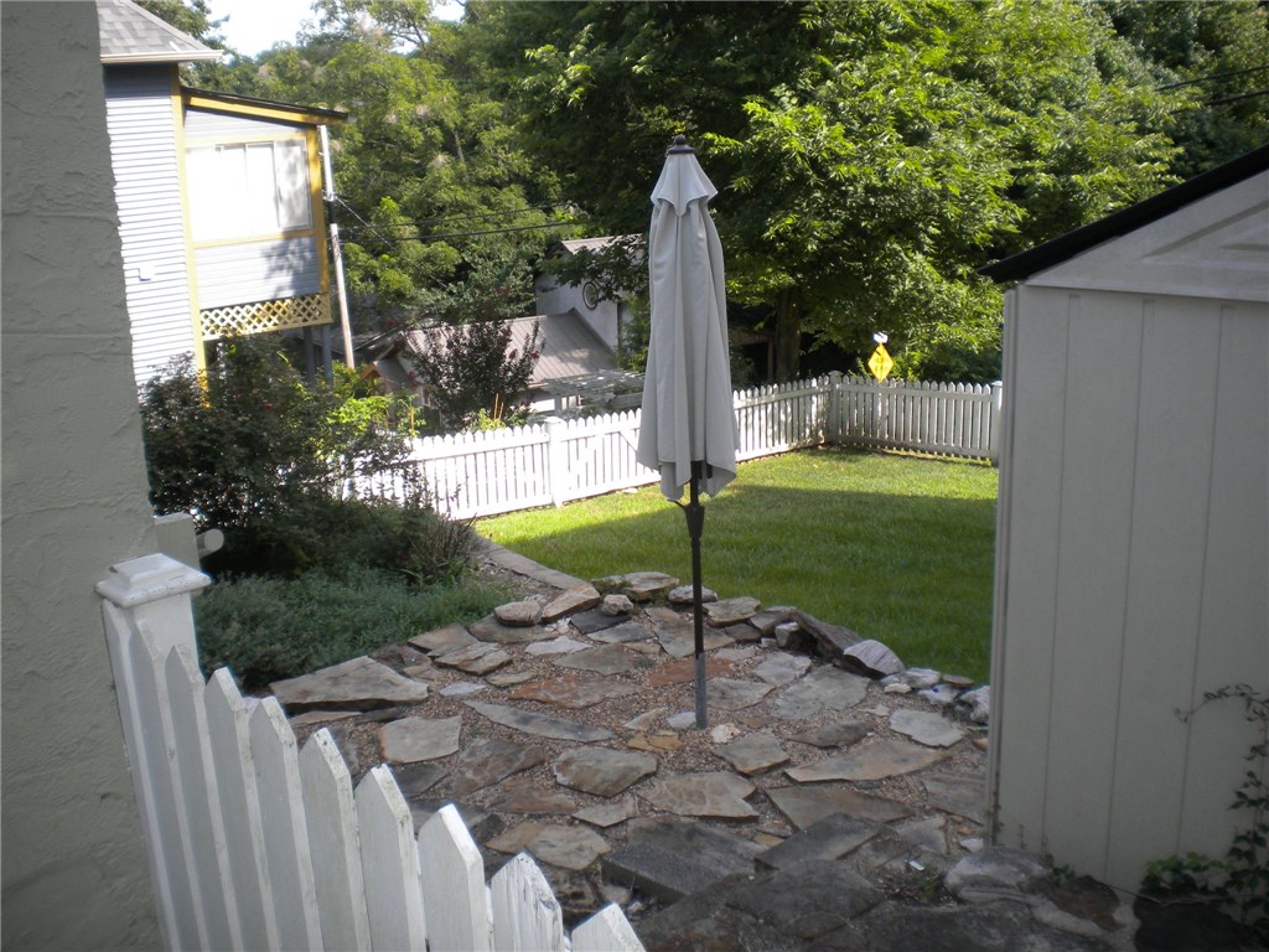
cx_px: 634
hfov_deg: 52.6
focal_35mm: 35
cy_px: 476
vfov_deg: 40.7
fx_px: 1283
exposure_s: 1/217
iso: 113
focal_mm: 6.3
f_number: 4.6
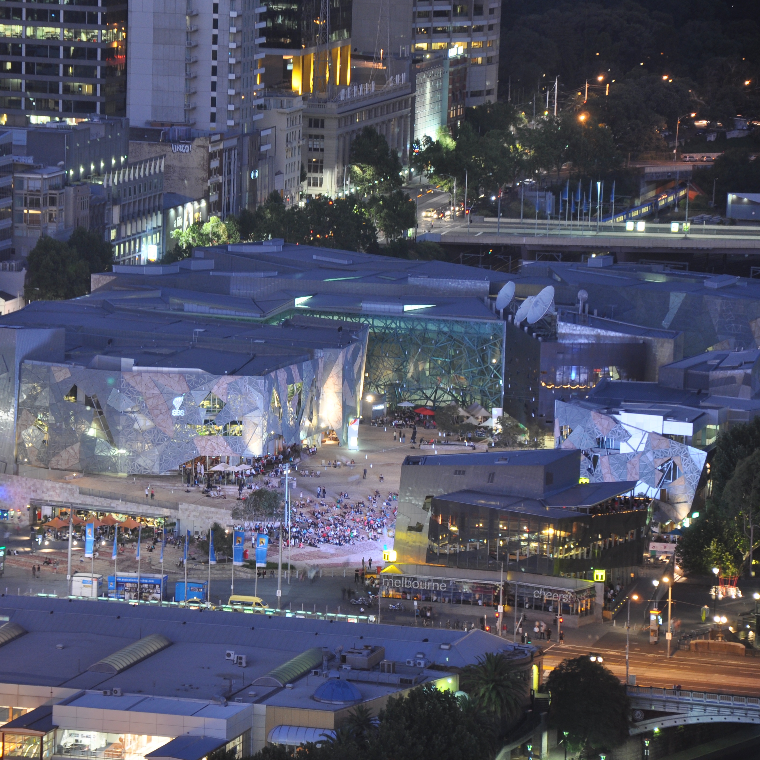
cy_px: 380
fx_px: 5009
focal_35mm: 202
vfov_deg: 8.7
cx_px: 253
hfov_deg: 8.7
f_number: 5.6
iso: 250
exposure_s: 3
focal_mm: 105
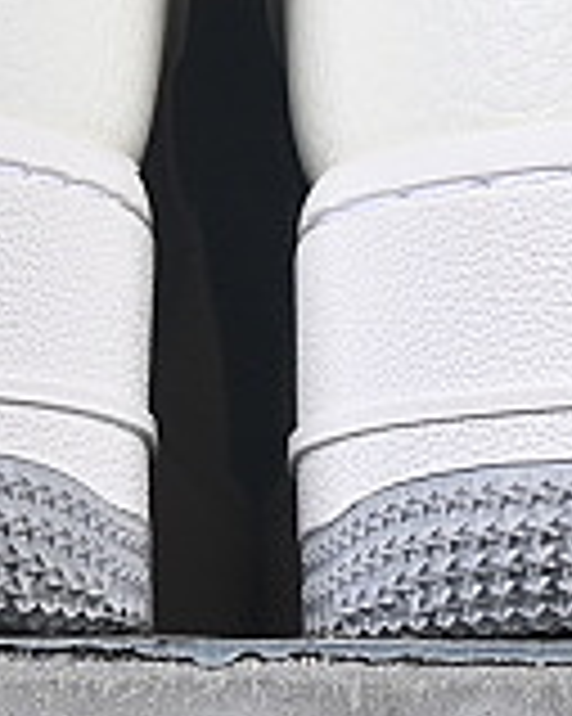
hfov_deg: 3.2
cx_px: 288
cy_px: -365
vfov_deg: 4.0
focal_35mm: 478
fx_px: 10125
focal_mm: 50
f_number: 8
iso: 160
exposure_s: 1/80
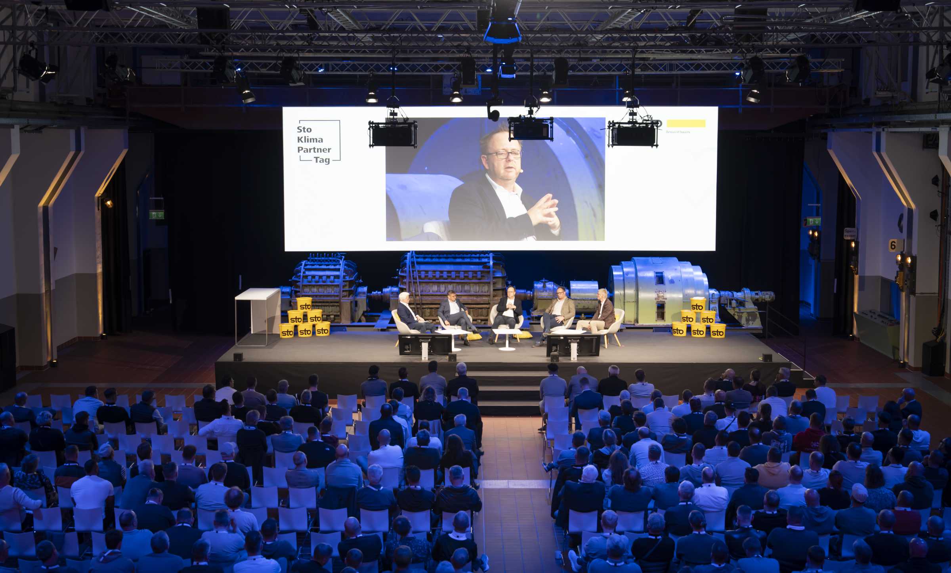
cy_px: 256
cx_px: 476
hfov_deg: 41.9
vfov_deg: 26.0
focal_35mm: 48
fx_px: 1242
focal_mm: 47
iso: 400
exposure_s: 1/25
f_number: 5
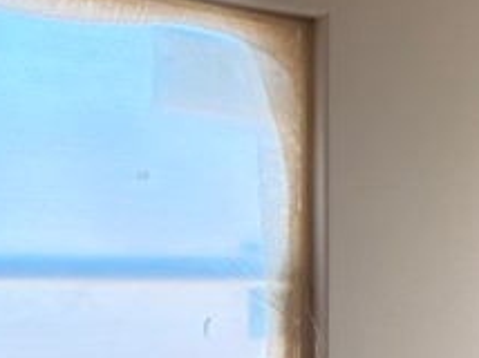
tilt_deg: -3.5
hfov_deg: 20.4
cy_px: 311
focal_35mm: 67
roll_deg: -2.7
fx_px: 926
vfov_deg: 21.5
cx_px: 866
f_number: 2.2
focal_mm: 2.22
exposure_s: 1/71
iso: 50
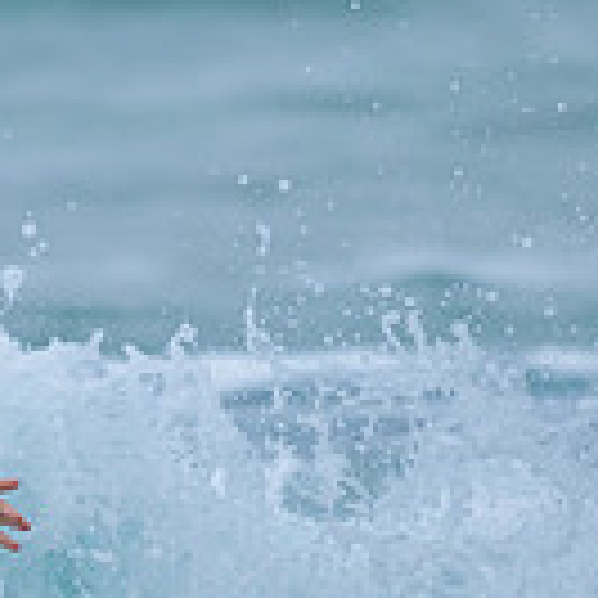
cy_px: 664
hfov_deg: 0.5
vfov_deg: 0.5
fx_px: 68543
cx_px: -318
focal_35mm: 3507
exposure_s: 1/2000
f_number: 6.3
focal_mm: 800
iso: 500
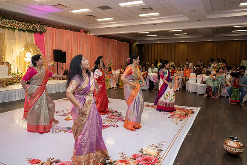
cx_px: 124
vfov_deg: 45.8
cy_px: 82
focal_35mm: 28
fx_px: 195
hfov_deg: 64.7
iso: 1250
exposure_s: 1/160
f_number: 4
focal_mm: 28
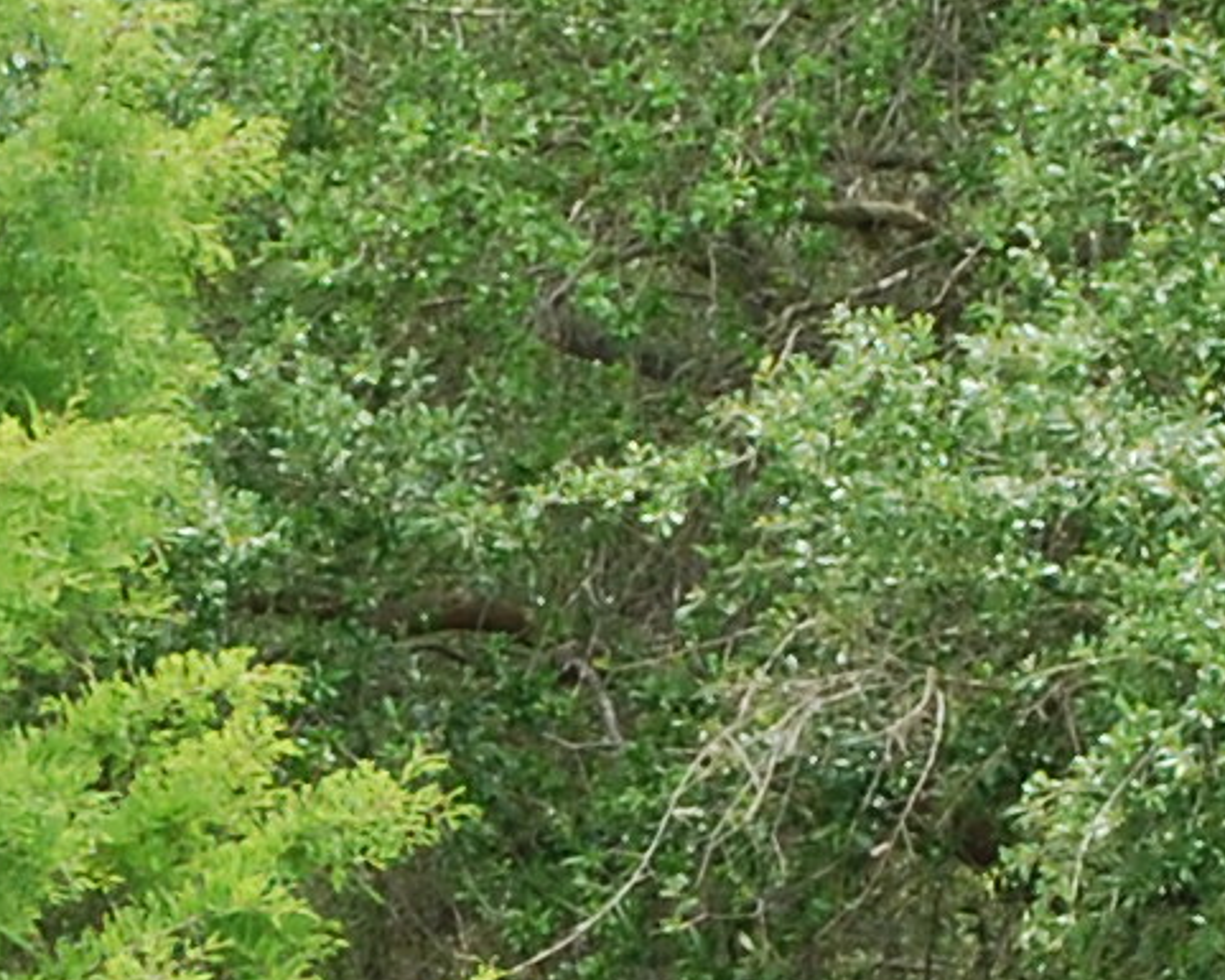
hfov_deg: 3.1
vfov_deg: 2.5
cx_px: 211
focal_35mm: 624
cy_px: 445
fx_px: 22620
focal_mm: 55
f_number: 10
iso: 200
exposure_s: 1/200
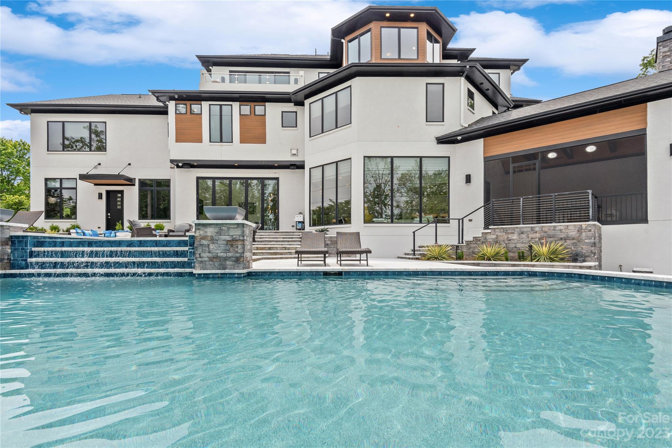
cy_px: 224
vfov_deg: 73.8
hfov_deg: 96.7
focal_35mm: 16
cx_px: 336
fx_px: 299
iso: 250
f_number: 11
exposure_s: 1/500
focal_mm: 16
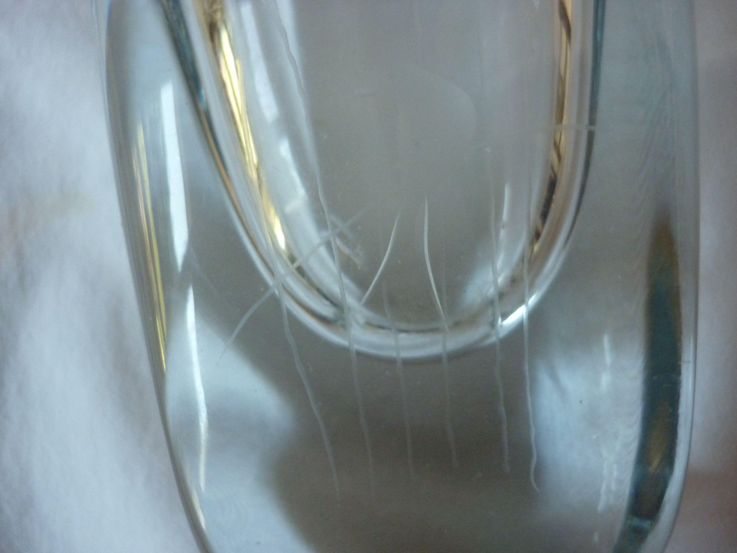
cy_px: 276
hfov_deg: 55.4
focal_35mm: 33
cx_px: 368
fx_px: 703
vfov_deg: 42.9
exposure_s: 1/30
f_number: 2.8
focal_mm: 5.5
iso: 400
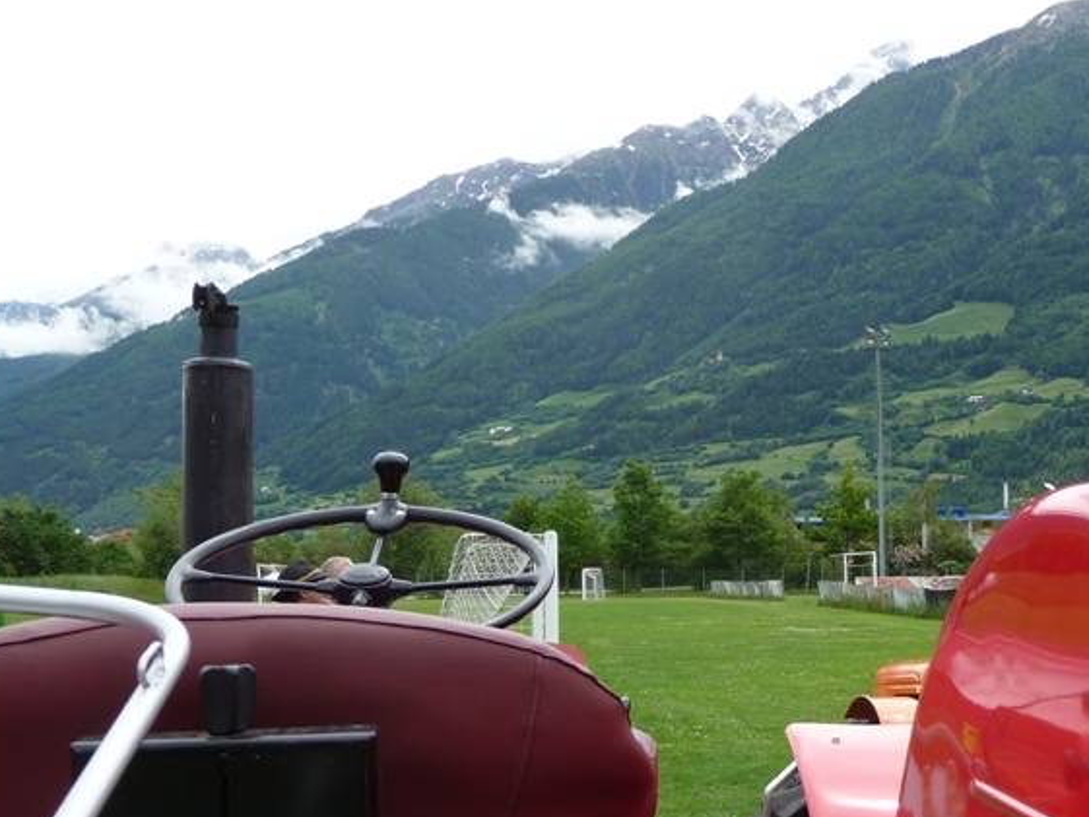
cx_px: 753
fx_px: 1794
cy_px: 481
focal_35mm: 57
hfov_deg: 33.4
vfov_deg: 25.6
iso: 100
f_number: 3.9
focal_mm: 6.7
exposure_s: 1/400
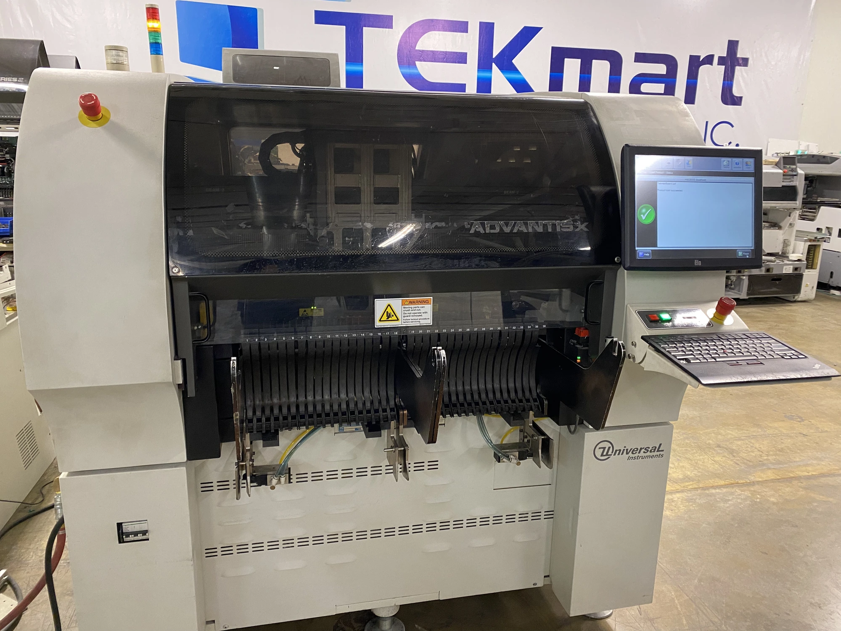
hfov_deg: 67.3
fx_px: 632
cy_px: 316
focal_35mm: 26
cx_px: 420
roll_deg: -1.4
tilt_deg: -14.4
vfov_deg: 53.1
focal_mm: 4.25
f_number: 1.8
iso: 320
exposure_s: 1/60
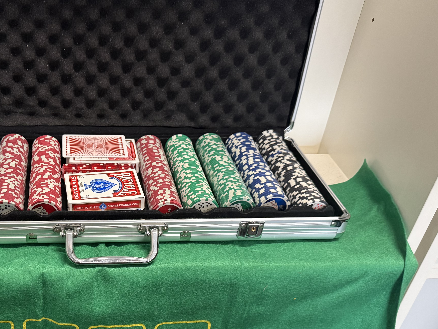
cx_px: 110
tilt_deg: -37.7
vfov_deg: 35.3
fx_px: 506
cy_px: 237
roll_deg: -2.9
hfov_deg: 45.2
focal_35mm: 40
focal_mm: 6.76
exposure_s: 1/50
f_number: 1.78
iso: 400
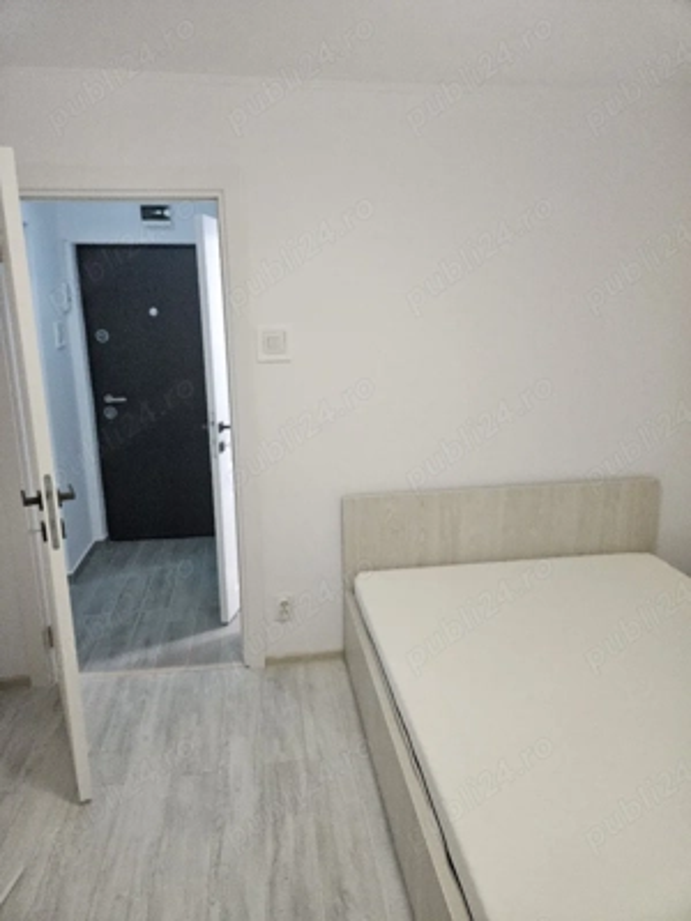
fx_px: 612
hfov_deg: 58.9
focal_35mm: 23
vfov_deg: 73.9
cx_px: 346
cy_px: 460
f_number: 1.8
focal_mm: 5.4
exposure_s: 1/204
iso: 1000
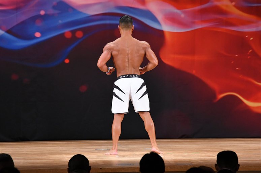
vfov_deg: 5.7
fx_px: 1739
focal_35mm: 240
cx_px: 130
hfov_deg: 8.6
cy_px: 86
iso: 3200
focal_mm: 160
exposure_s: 1/400
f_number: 5.6
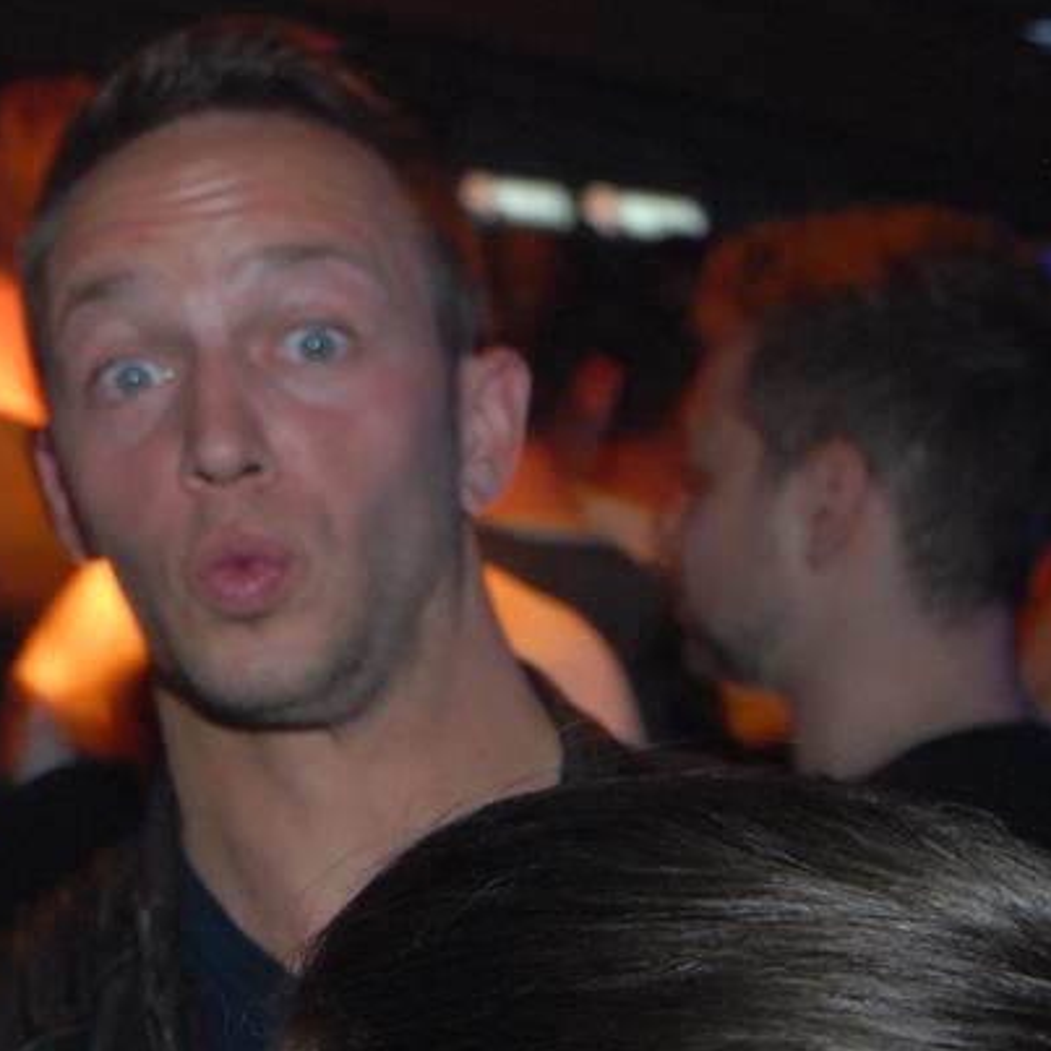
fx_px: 2988
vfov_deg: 19.9
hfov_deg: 19.2
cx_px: -81
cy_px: 389
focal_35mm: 87
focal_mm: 24
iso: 400
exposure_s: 1/15
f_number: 6.3
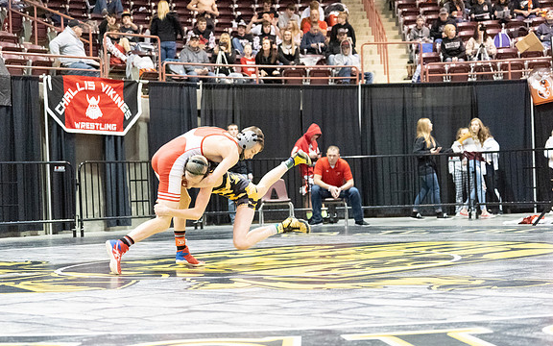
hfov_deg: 26.8
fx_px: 1160
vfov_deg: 16.9
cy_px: 181
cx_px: 277
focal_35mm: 77
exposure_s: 1/500
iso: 32000
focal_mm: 75
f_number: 4
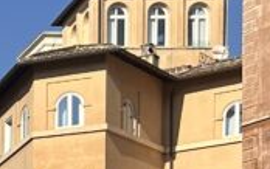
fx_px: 1259
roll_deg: +0.4
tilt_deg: +1.3
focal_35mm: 171
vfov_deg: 7.2
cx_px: -355
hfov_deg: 10.7
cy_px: 422
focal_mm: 5.7
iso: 50
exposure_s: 1/5319
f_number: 1.5
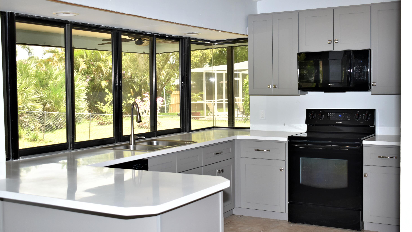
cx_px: 204
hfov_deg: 44.1
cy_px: 111
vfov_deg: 25.7
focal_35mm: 47
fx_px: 508
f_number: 4.2
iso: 450
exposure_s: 1/250
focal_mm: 29
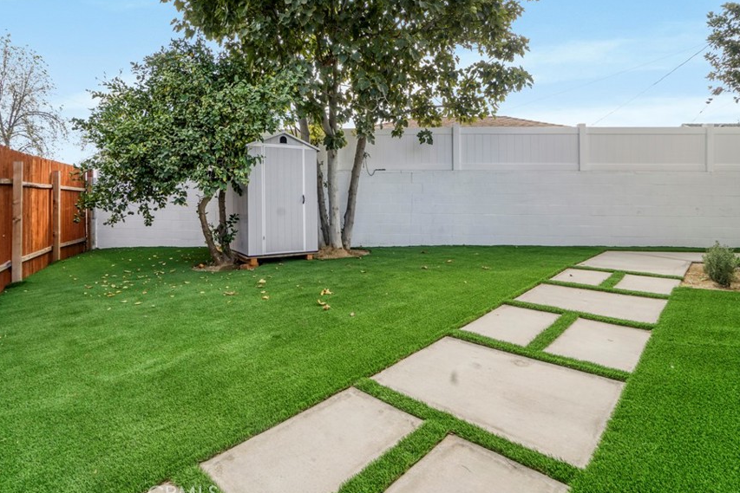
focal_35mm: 18
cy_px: 210
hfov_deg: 90.0
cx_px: 358
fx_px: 370
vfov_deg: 67.1
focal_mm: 10
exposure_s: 1/25
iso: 400
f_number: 14
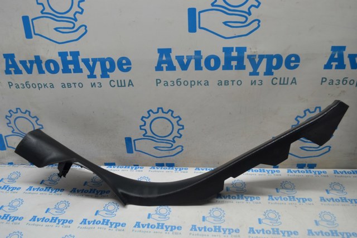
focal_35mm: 30
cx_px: 178
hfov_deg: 62.0
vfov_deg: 43.6
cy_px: 119
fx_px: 297
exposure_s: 1/100
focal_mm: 20
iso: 400
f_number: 5
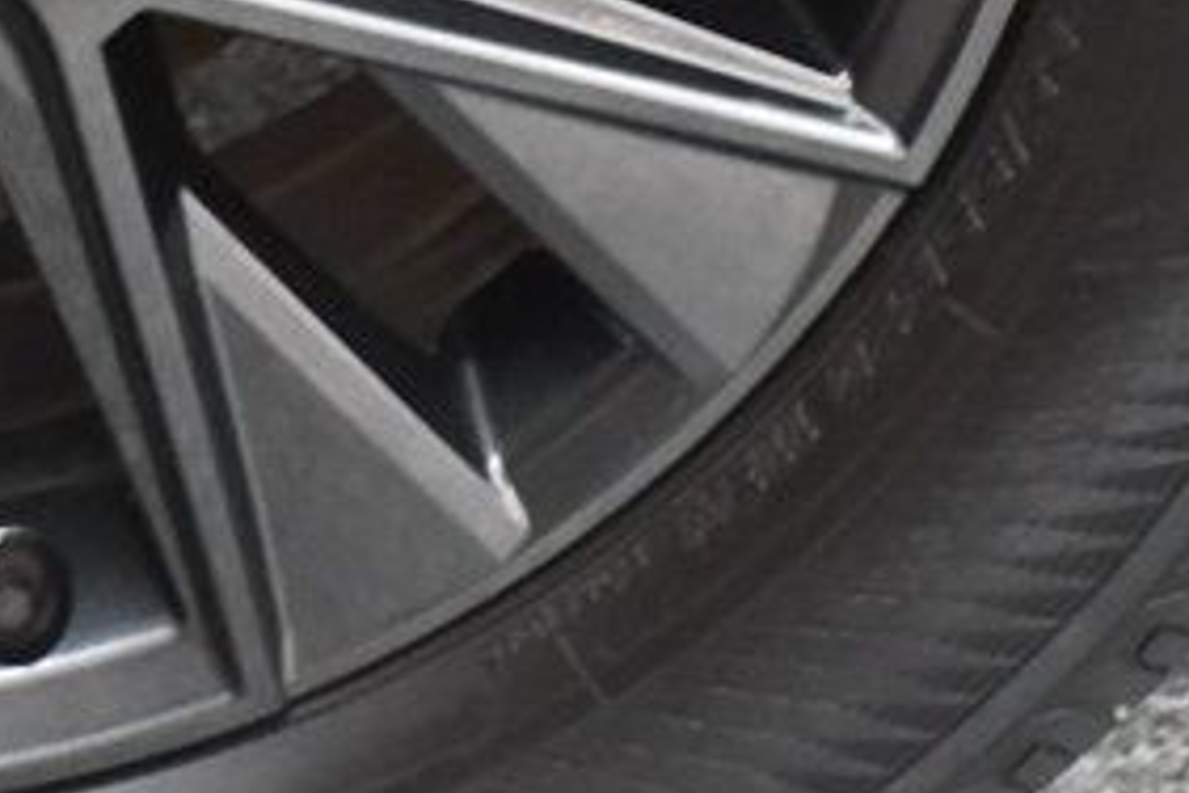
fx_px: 9346
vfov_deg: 4.8
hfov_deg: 7.2
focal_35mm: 283
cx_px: -89
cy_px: -354
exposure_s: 1/60
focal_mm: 52
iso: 5000
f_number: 4.8
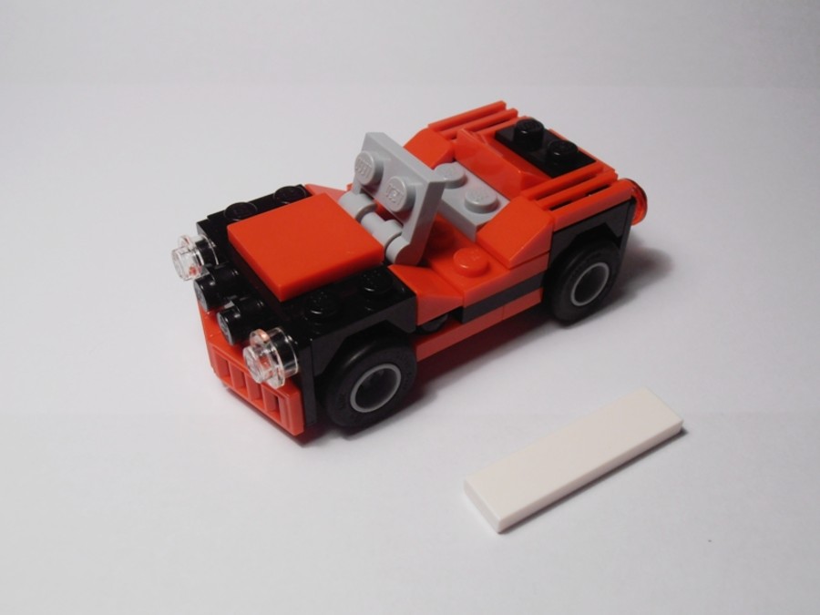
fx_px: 876
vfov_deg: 38.7
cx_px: 410
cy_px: 308
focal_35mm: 37
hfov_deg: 50.1
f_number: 3.9
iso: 80
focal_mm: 6.61
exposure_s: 1/100
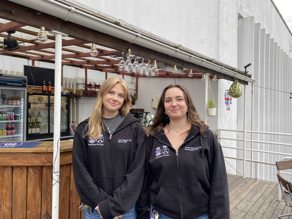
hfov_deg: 67.3
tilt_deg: -0.1
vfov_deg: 53.1
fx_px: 219
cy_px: 110
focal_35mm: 26
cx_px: 146
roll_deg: -1.1
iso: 32
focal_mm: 4.25
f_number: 1.8
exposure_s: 1/198
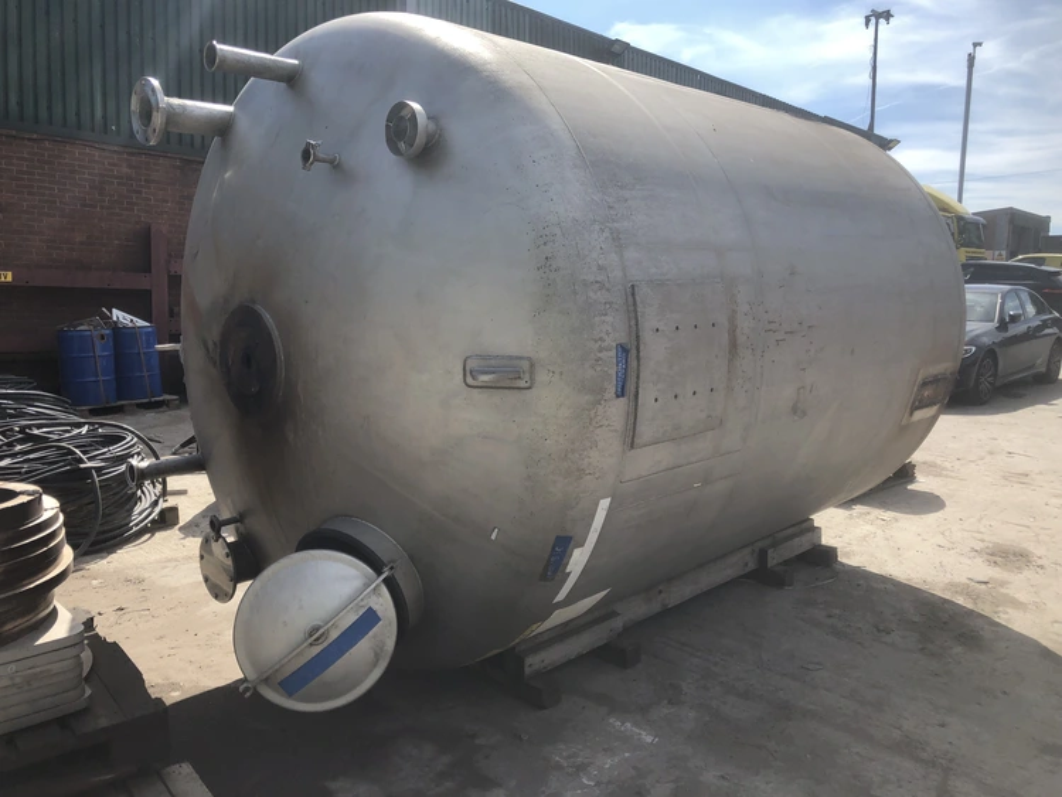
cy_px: 398
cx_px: 531
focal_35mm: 28
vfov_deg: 49.8
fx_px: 859
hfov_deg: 63.4
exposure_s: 1/1333
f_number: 1.8
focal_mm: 3.99
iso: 20
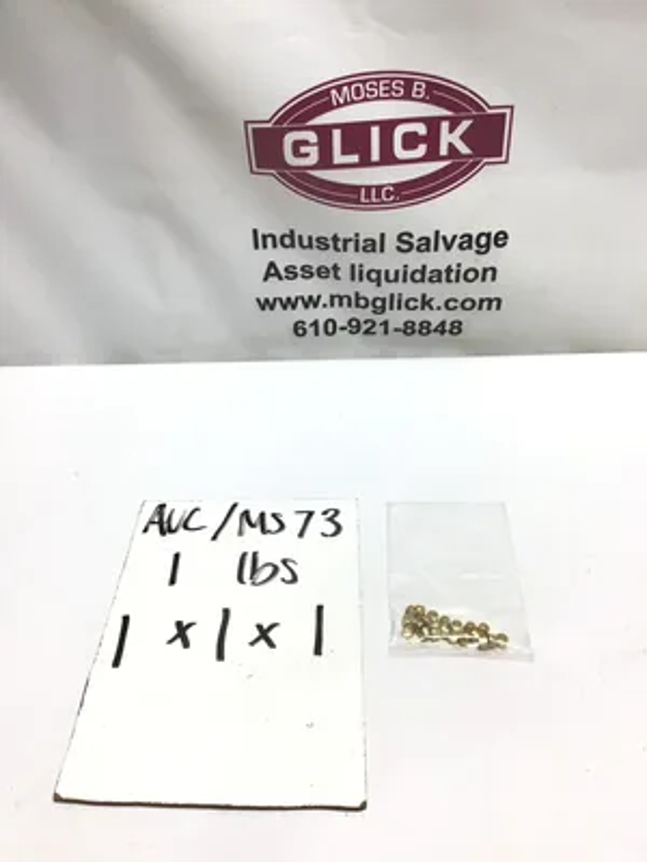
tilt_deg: -39.0
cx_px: 324
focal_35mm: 31
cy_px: 431
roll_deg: +2.5
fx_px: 773
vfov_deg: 58.4
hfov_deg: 45.4
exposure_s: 1/205
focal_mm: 3.3
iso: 25
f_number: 2.4
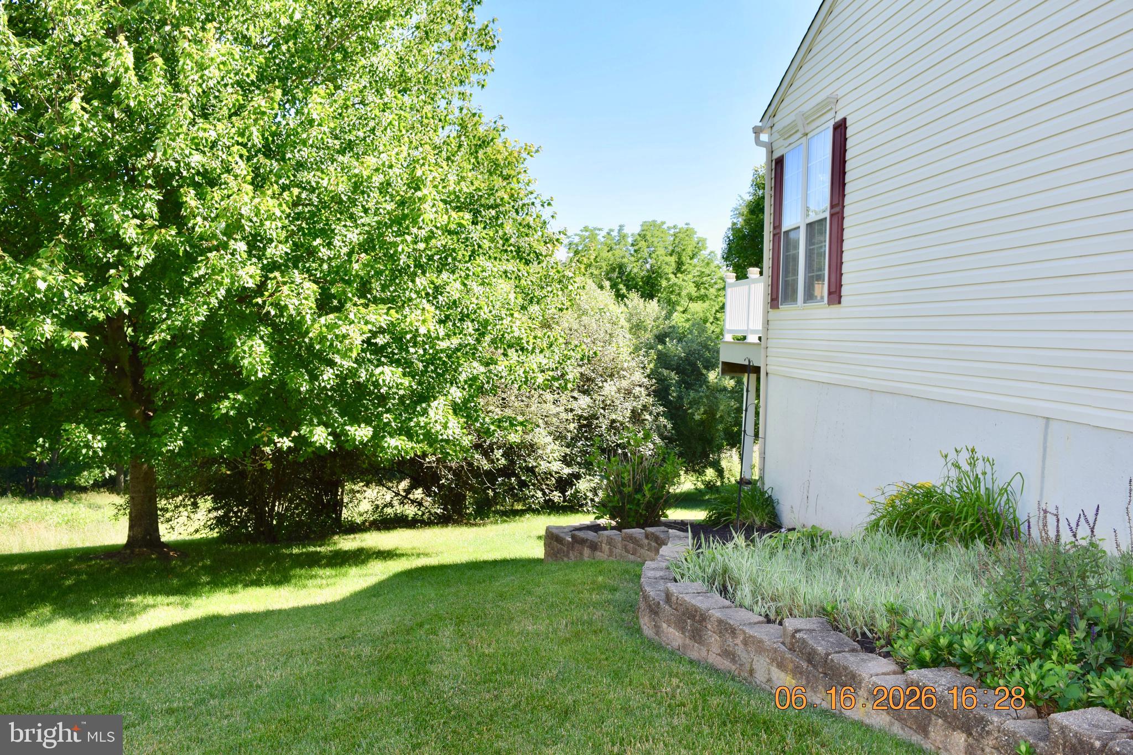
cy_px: 378
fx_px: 1038
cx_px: 566
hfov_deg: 57.2
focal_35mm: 33
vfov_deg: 40.0
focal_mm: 22
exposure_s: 1/200
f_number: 7.1
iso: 100
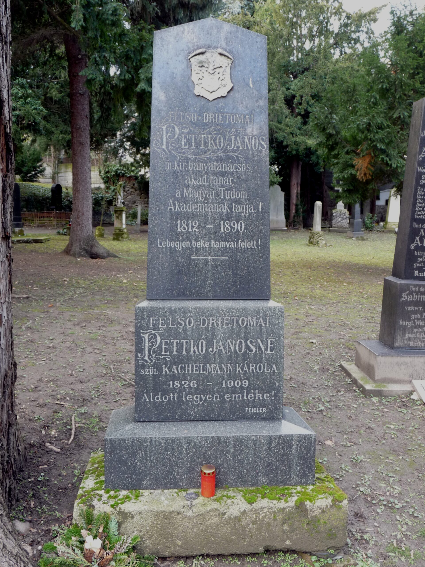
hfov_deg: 44.2
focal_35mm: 32
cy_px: 284
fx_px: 524
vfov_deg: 56.8
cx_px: 212
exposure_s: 1/30
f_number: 3
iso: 160
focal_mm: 5.8
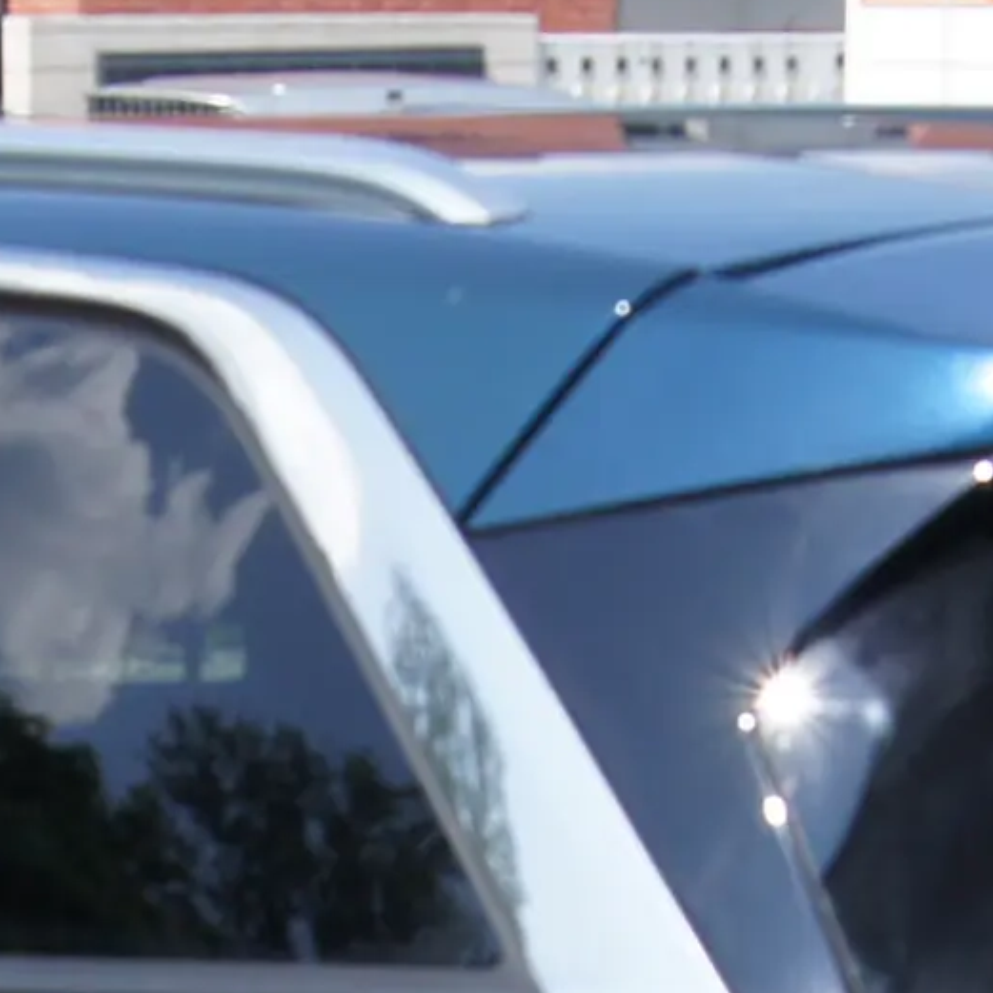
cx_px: 324
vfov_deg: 10.1
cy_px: 1370
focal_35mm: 169
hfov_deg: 10.3
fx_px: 5485
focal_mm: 18
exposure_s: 1/160
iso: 100
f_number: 8
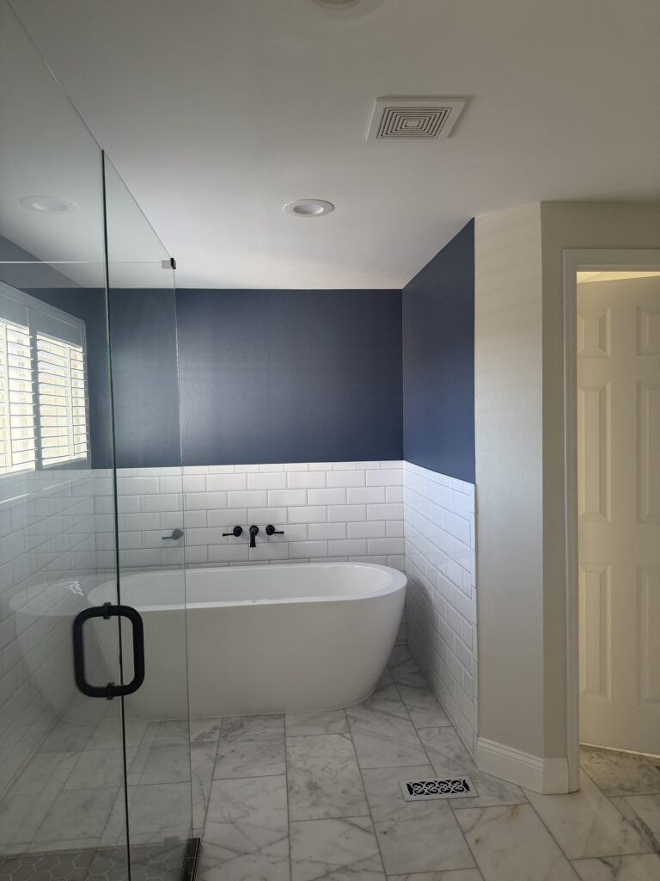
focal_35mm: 24
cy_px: 440
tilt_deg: -2.7
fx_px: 610
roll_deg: +1.3
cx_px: 330
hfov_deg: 56.8
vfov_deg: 71.6
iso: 160
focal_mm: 6.76
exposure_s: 1/121
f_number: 1.78
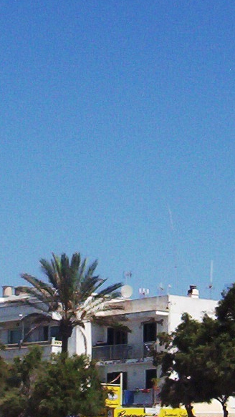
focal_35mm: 110
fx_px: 1218
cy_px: 237
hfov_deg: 11.0
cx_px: 41
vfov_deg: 19.4
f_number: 5.24
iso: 100
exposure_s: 1/1701
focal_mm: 5.54
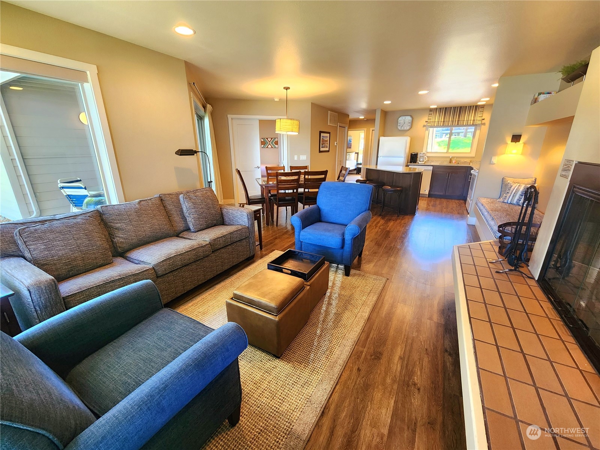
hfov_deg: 106.2
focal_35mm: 13
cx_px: 300
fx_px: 225
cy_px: 225
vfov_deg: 89.9
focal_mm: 2.2
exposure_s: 1/60.2
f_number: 2.2
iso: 250
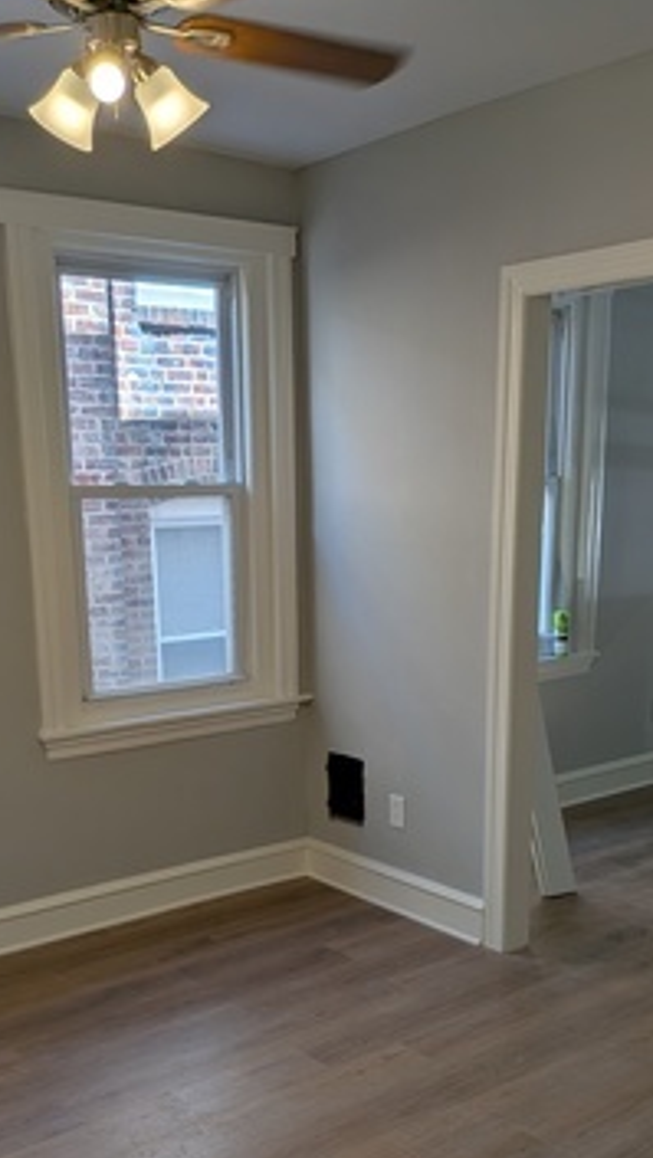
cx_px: 300
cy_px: 781
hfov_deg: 32.0
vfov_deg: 52.8
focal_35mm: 37
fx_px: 1137
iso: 29
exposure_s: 1/540
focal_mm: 4.53
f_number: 1.7
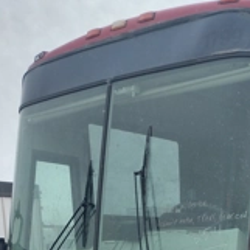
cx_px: 252
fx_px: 580
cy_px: 356
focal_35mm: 71
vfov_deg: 21.2
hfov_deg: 23.3
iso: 100
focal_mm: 4.71
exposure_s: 1/731
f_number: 1.7
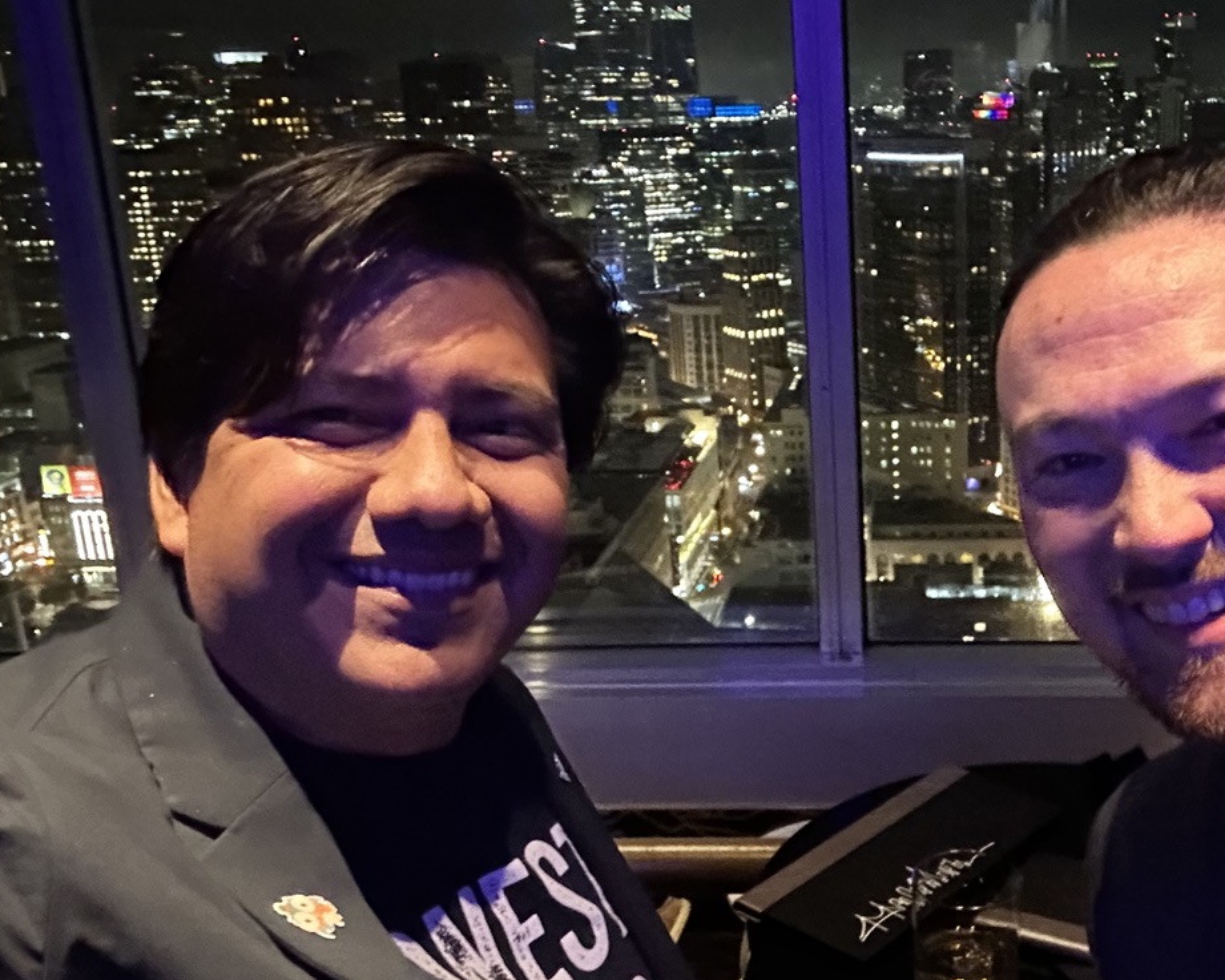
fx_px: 1414
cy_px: 511
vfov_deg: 38.2
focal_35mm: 39
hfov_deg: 45.6
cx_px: 881
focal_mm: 2.69
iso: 1000
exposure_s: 1/15
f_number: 1.9
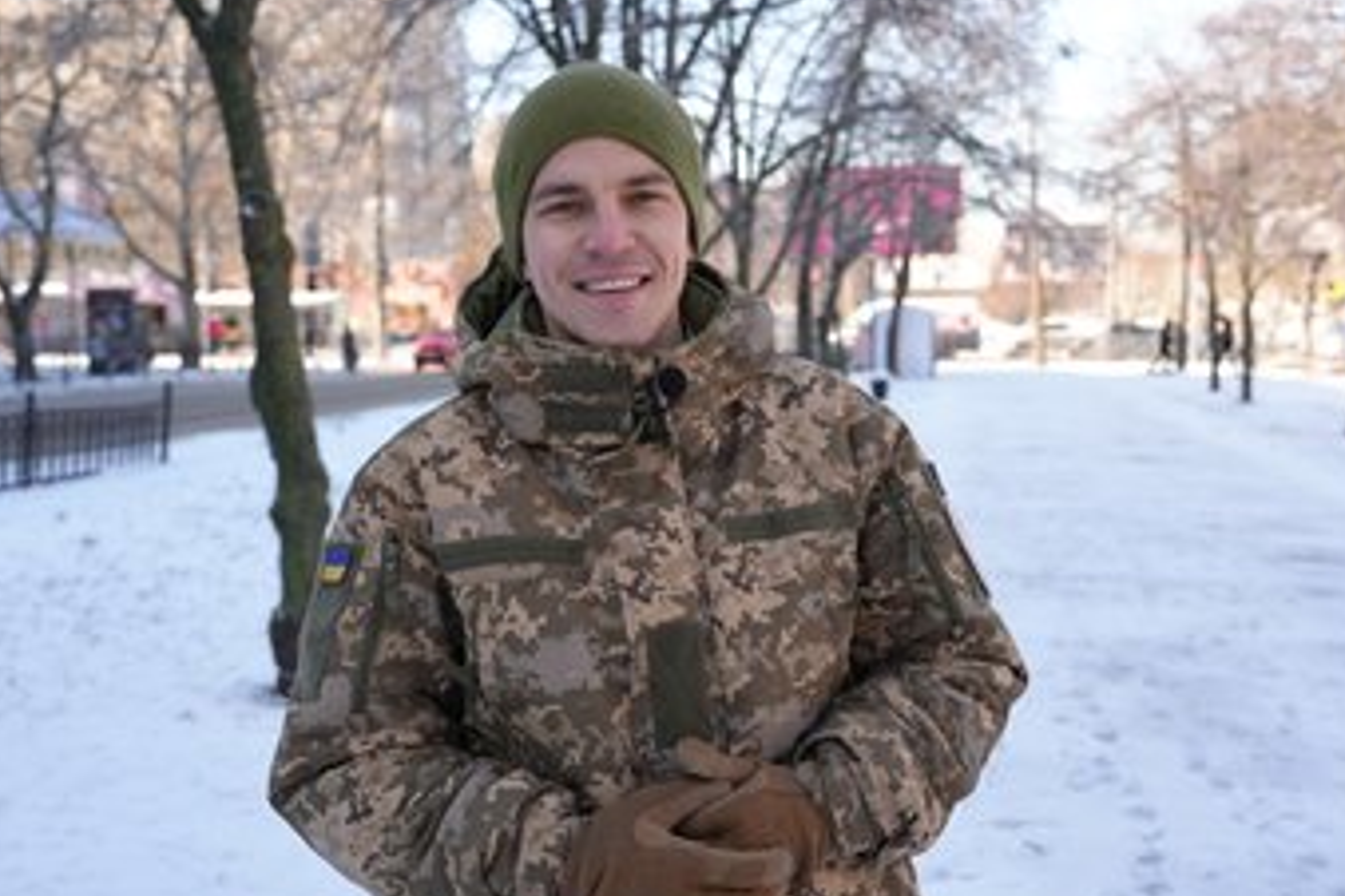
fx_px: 1718
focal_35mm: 46
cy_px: 466
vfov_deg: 29.2
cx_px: 667
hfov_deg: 42.7
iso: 80
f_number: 4
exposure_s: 1/200
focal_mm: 39
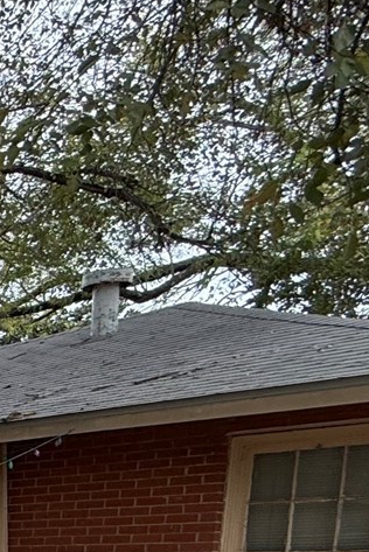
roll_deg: -1.9
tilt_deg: -5.5
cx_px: -720
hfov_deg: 11.7
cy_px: 662
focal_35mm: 63
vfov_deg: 27.9
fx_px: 967
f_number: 2.2
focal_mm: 2.22
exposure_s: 1/222
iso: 50
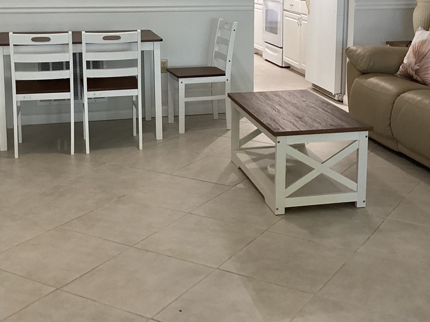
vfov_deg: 26.9
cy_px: 59
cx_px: 251
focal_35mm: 53
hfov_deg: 36.1
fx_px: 658
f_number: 2.4
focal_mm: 3.3
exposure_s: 1/60
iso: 160
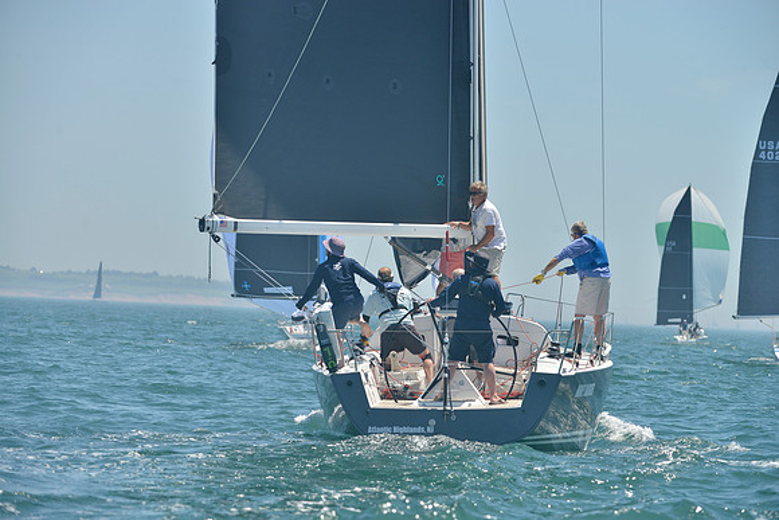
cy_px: 260
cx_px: 390
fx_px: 4329
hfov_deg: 10.3
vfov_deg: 6.9
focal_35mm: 200
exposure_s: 1/1000
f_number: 7.1
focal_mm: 200
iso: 280
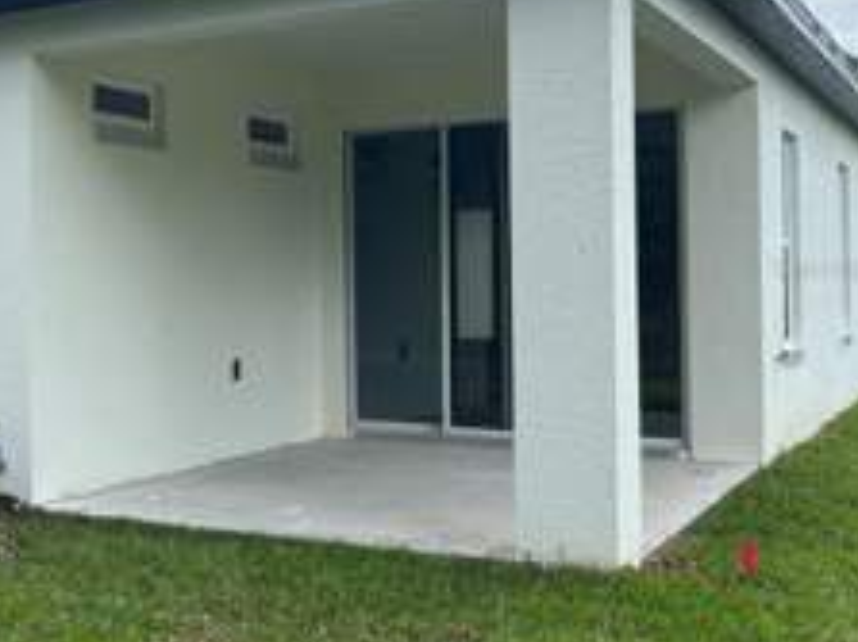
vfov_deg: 26.0
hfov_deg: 31.2
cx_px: -42
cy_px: 269
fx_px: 1387
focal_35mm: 56
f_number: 1.5
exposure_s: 1/1266
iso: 50
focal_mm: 5.7
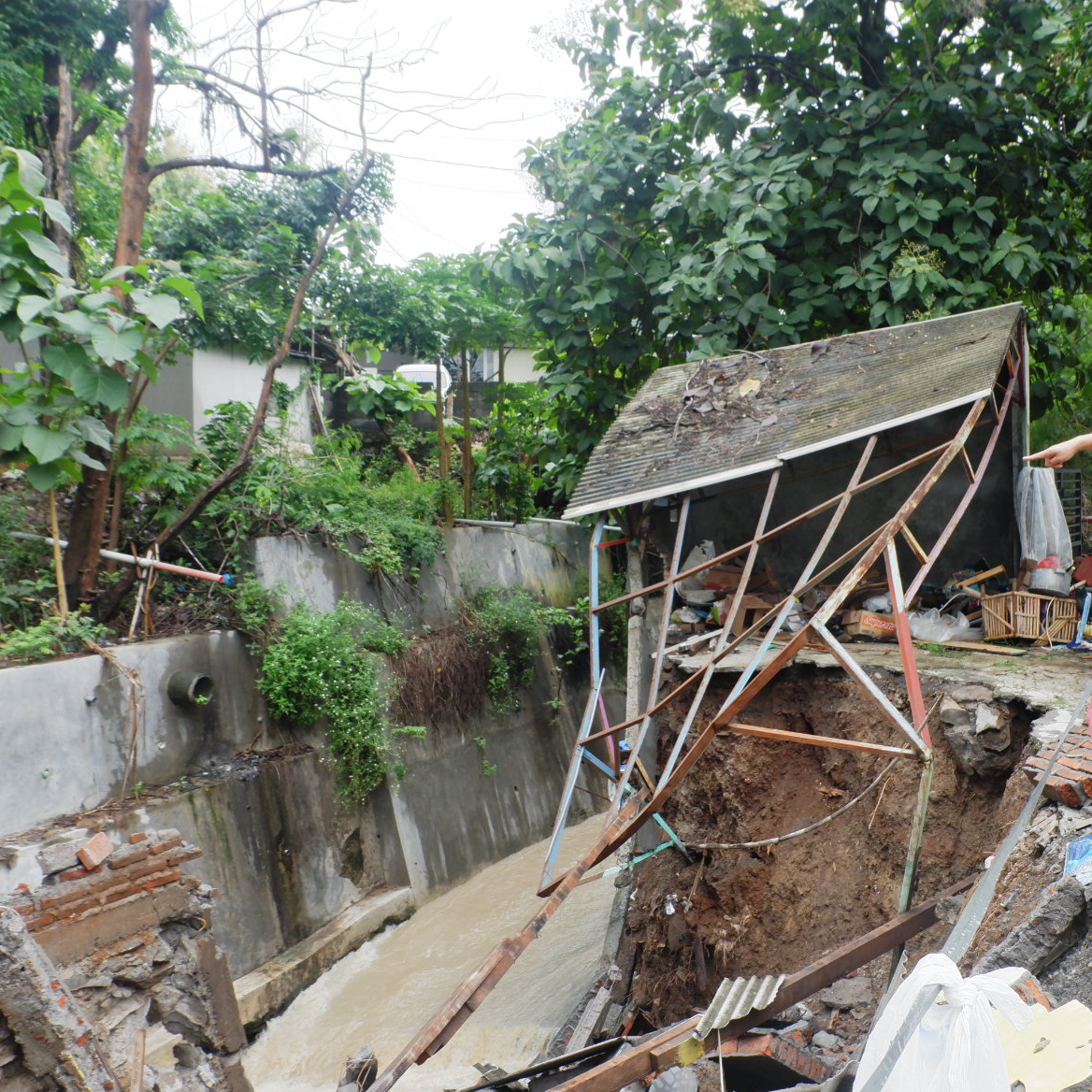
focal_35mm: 31
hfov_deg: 51.5
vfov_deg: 52.5
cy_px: 549
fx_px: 1106
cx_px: 729
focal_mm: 16
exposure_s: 1/180
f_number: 8
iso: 800
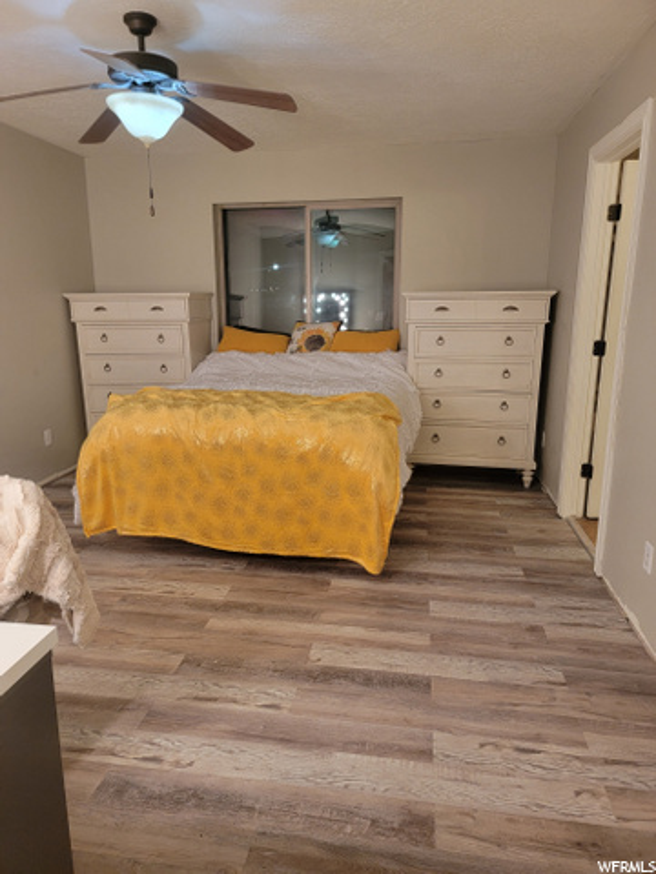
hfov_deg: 56.8
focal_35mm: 24
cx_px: 328
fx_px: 606
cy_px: 437
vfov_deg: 71.6
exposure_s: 1/119
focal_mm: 6.7
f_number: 1.8
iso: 250
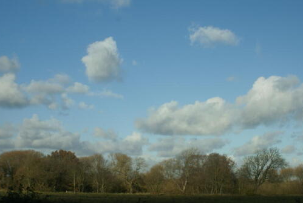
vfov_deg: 24.6
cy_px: 127
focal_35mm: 55
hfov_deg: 36.0
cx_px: 189
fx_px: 463
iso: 100
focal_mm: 28
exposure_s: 1/80
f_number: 11
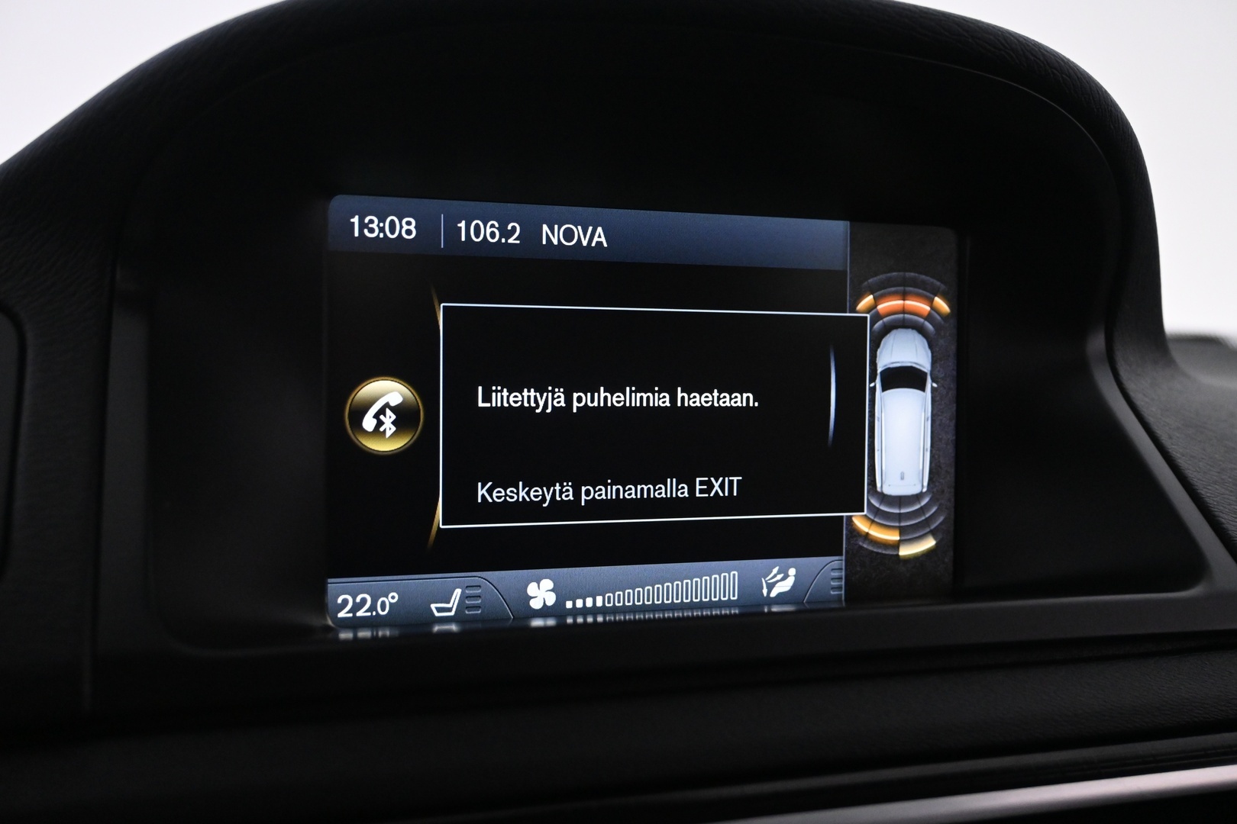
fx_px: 1185
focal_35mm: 34
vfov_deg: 38.4
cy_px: 412
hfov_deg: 55.1
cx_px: 618
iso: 3200
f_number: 4.2
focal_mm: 23
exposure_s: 1/80
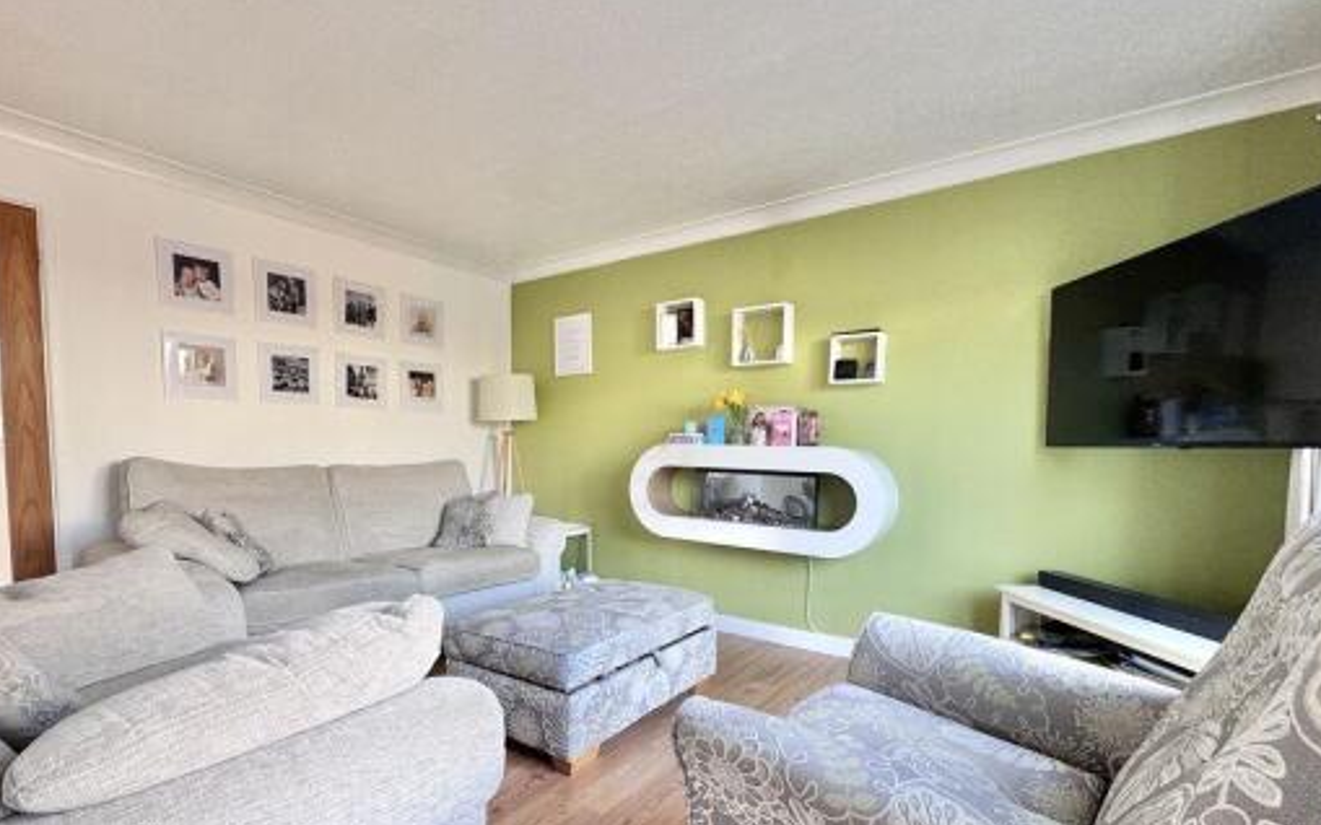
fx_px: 612
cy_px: 494
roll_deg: -0.8
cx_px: 609
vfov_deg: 67.3
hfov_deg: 94.2
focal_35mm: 17
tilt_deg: -4.6
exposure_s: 1/99
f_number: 2.2
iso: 200
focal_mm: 2.22
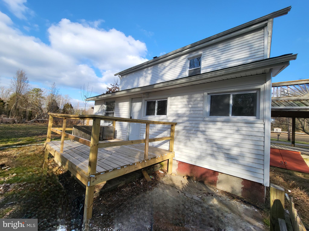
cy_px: 116
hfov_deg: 106.2
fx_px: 116
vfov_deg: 89.9
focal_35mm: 13
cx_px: 154
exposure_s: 1/556
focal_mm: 1.74
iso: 32
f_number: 2.2
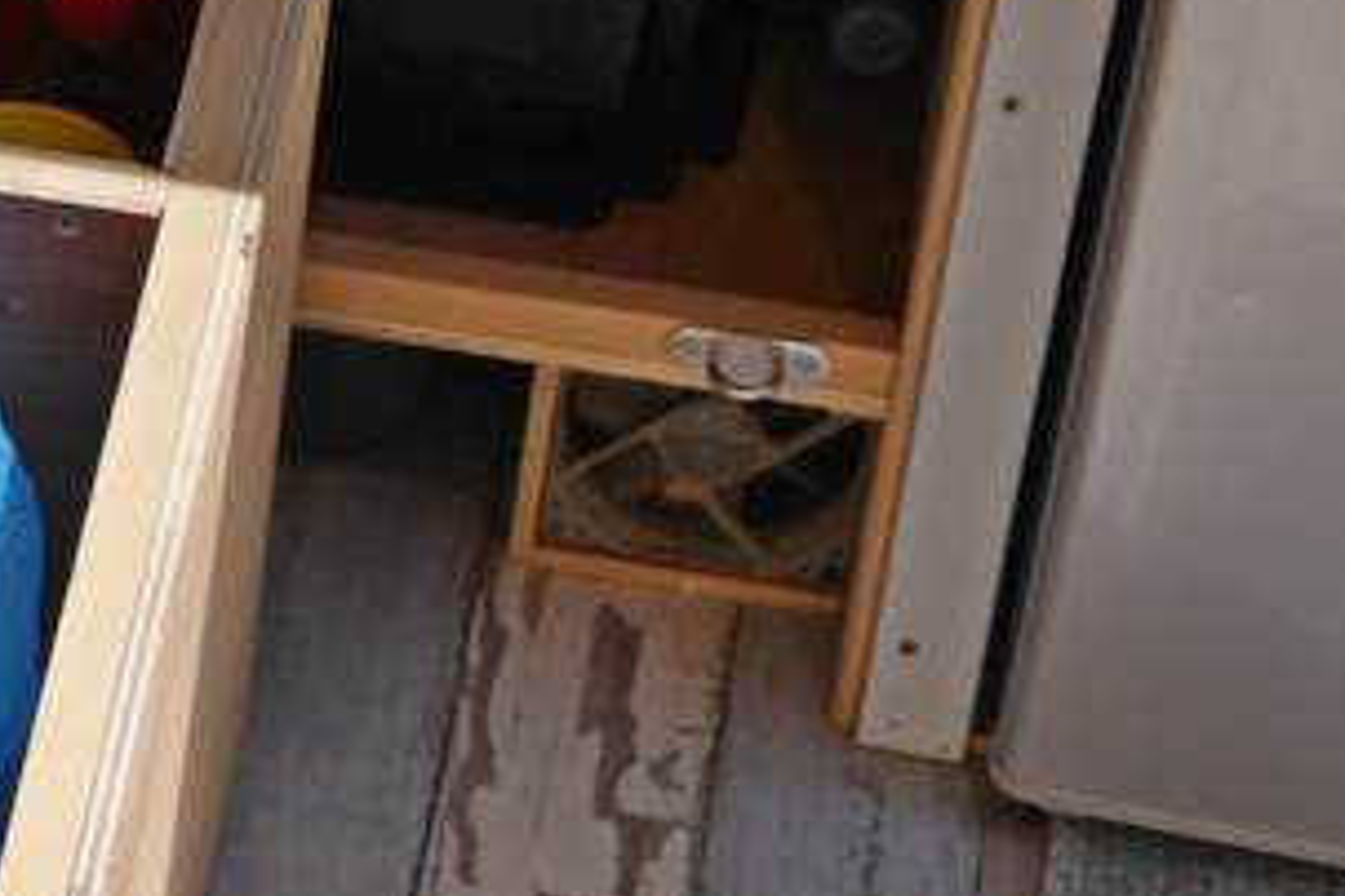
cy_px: 395
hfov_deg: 11.4
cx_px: -435
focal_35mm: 176
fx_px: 6575
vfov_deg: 7.8
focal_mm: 25
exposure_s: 1/1000
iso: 200
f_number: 5
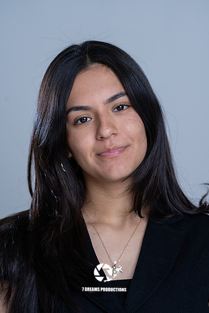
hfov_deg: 7.7
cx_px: 104
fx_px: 1559
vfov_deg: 11.5
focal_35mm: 179
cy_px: 156
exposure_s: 1/200
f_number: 5.6
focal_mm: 179
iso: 160
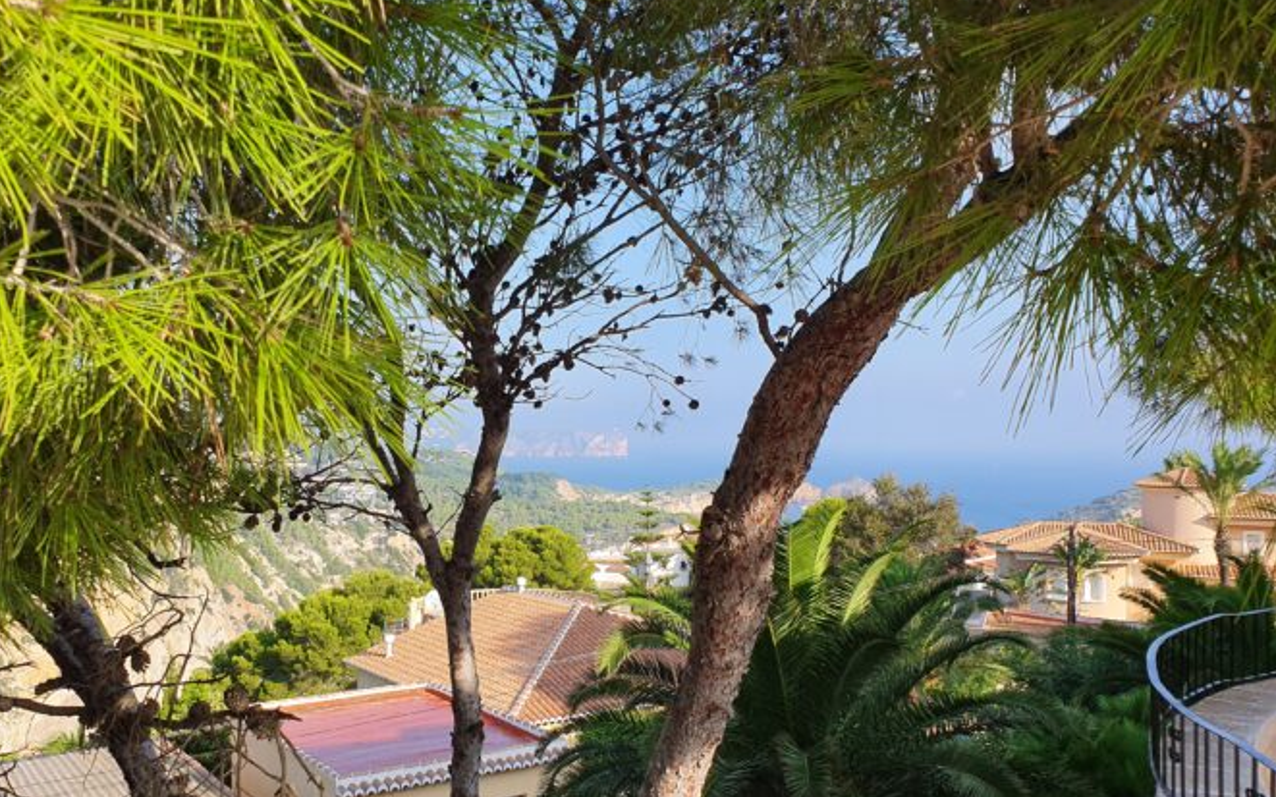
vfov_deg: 39.4
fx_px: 1113
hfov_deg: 59.4
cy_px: 432
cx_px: 537
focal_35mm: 32
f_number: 2.4
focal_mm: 4.32
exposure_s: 1/1020
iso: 50
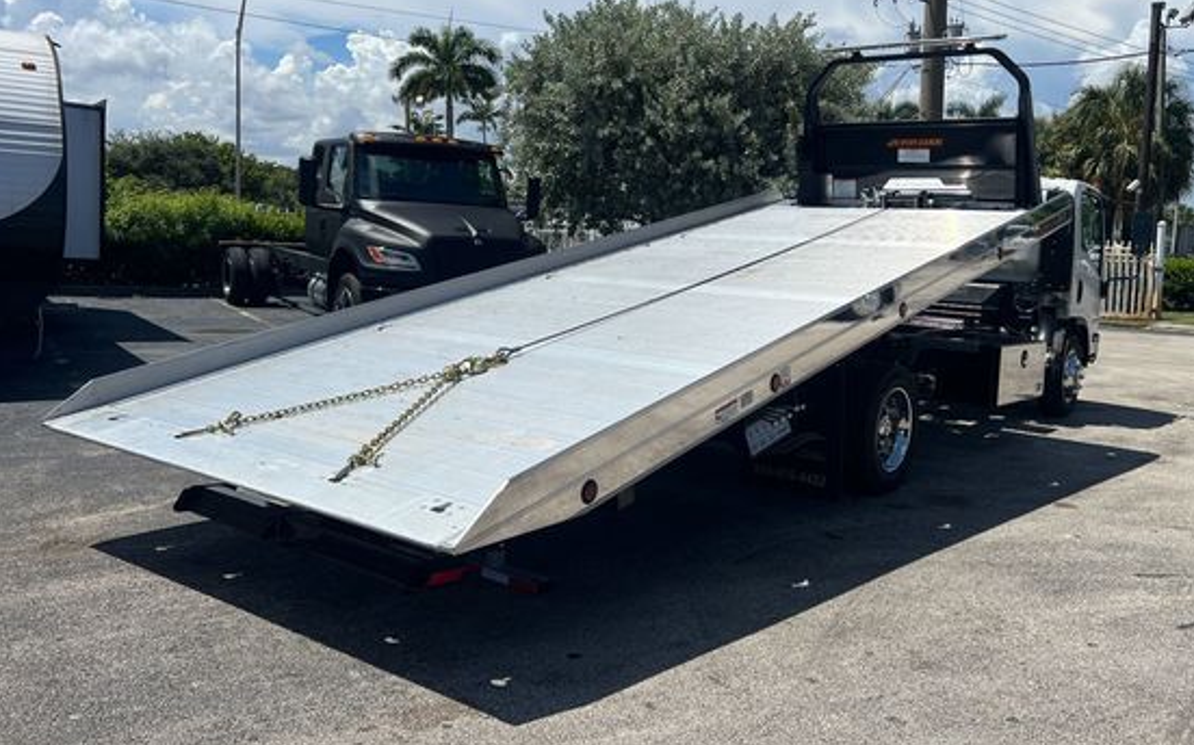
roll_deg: -1.8
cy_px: 316
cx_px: 652
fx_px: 1041
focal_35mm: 32
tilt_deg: -4.1
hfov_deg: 59.6
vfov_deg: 39.3
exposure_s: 1/8000
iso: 50
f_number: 1.5
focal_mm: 5.7
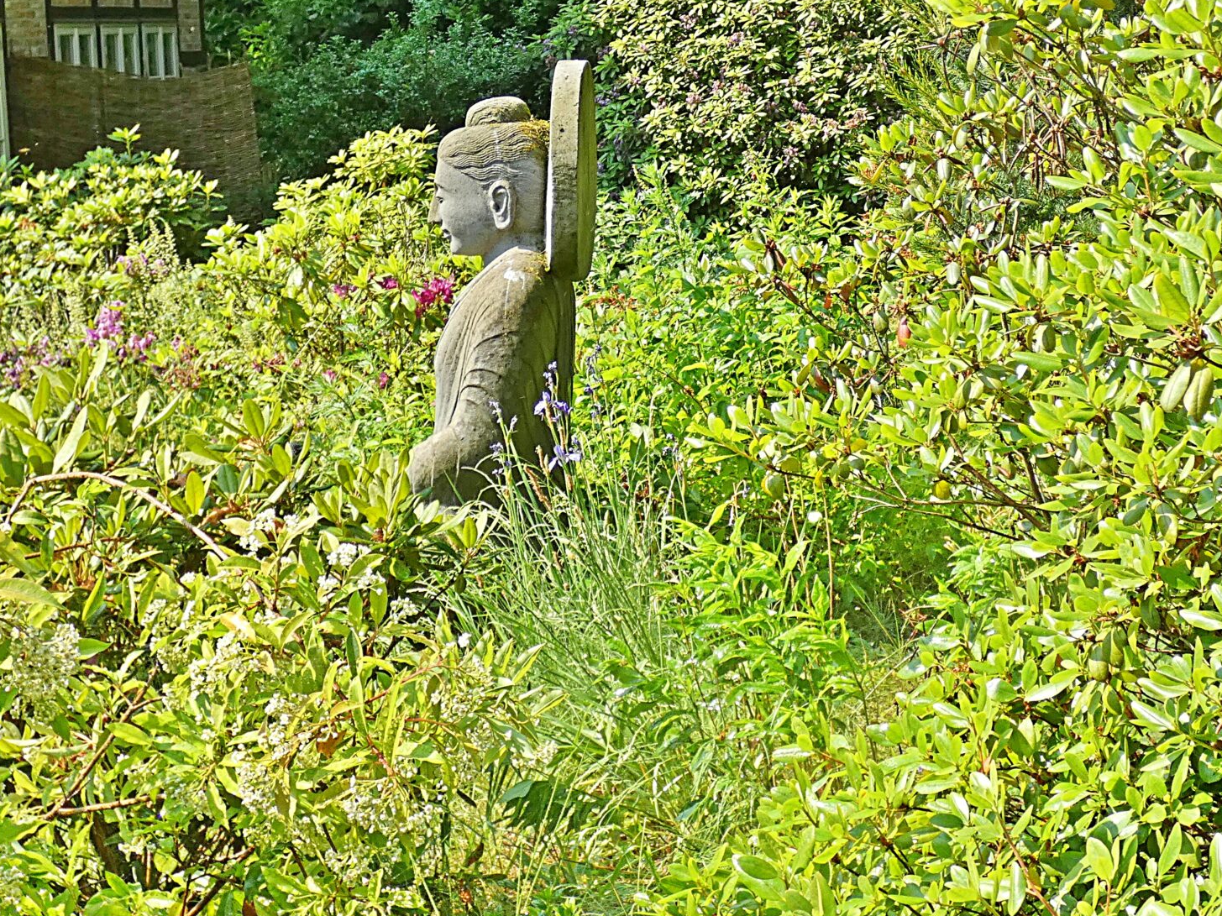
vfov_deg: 16.7
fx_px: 3106
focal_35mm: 88
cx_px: 651
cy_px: 278
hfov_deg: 22.3
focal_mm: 9
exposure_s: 1/250
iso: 80
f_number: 3.9
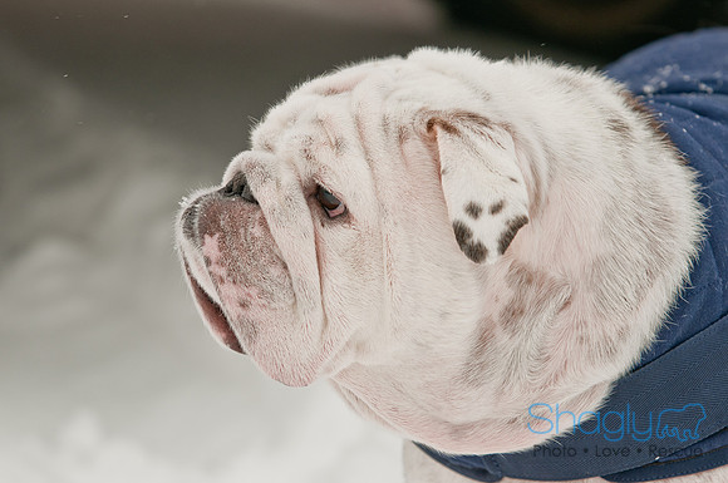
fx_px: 4392
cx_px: 364
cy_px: 242
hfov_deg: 9.5
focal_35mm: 218
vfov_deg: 6.3
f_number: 5.6
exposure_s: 1/1000
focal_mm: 145
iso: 200
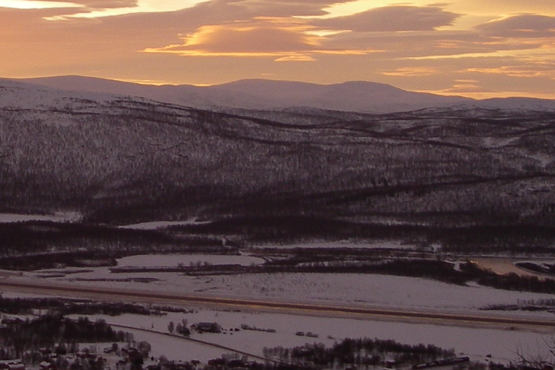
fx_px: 1542
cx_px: 160
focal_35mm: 100
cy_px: 87
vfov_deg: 13.6
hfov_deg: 20.3
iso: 80
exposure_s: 1/160
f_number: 3.3
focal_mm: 6.3
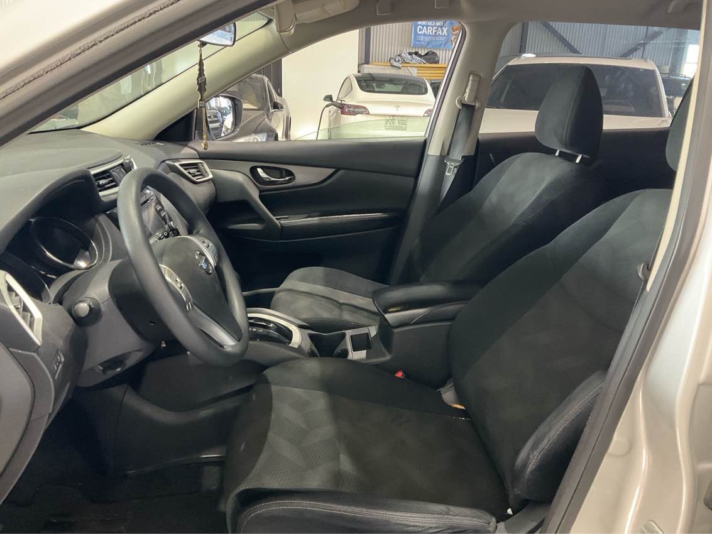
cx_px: 356
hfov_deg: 61.7
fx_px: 597
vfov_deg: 48.2
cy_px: 267
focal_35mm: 29
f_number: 1.8
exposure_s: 1/40
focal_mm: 3
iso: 250
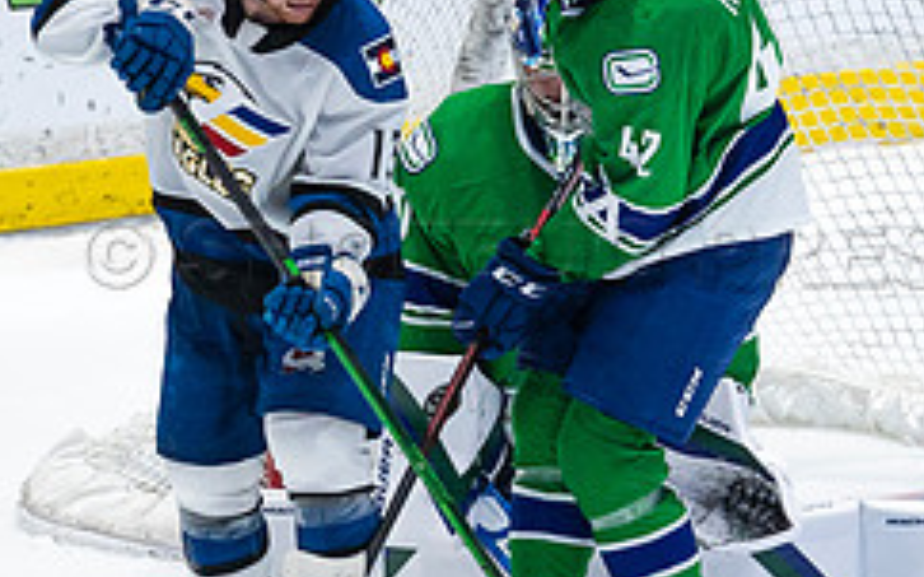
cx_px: 756
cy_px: 245
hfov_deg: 2.4
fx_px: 21974
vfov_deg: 1.5
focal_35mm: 873
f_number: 2.8
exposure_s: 1/1250
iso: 1250
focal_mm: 200
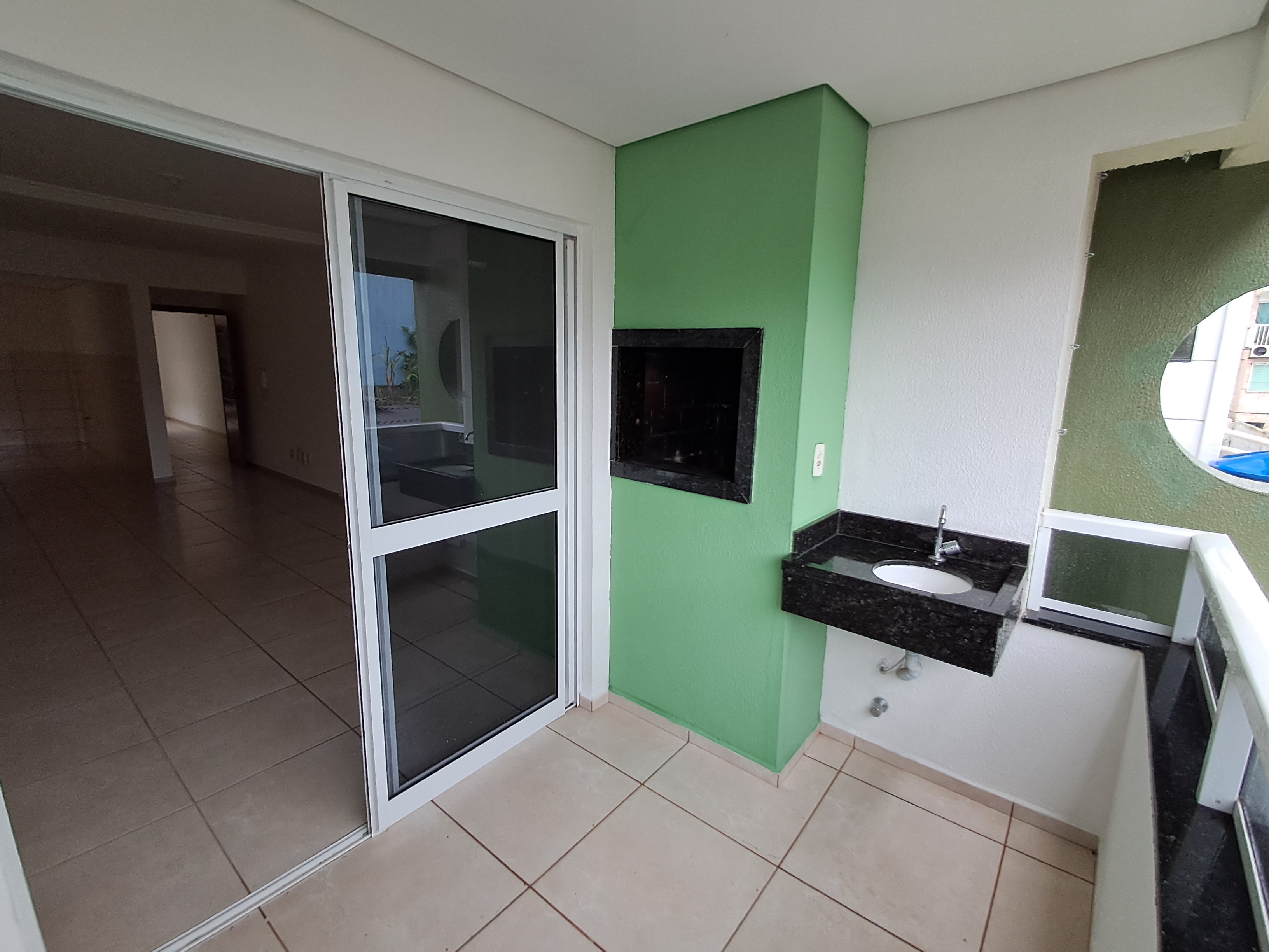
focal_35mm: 16
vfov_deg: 78.1
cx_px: 634
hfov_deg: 94.5
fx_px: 587
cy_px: 476
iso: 100
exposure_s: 1/40
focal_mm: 1.64
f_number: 2.2
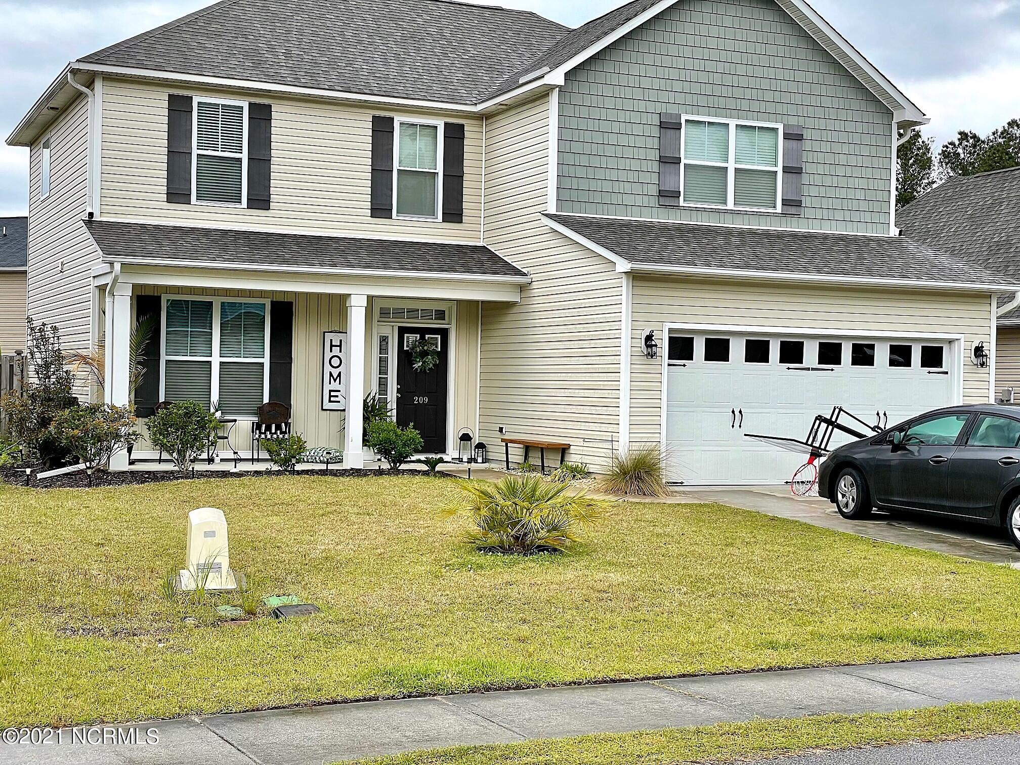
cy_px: 382
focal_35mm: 52
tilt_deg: +0.5
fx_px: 1532
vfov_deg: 28.0
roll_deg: -1.1
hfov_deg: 36.8
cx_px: 510
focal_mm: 6
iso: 25
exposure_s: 1/127
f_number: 2
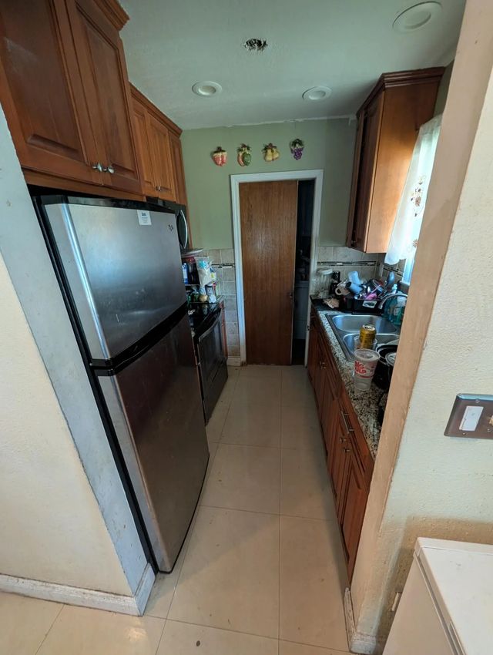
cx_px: 246
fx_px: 227
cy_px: 328
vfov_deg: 110.5
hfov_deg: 94.6
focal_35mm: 12
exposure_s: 1/24
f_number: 1.7
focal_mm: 2.02
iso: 278
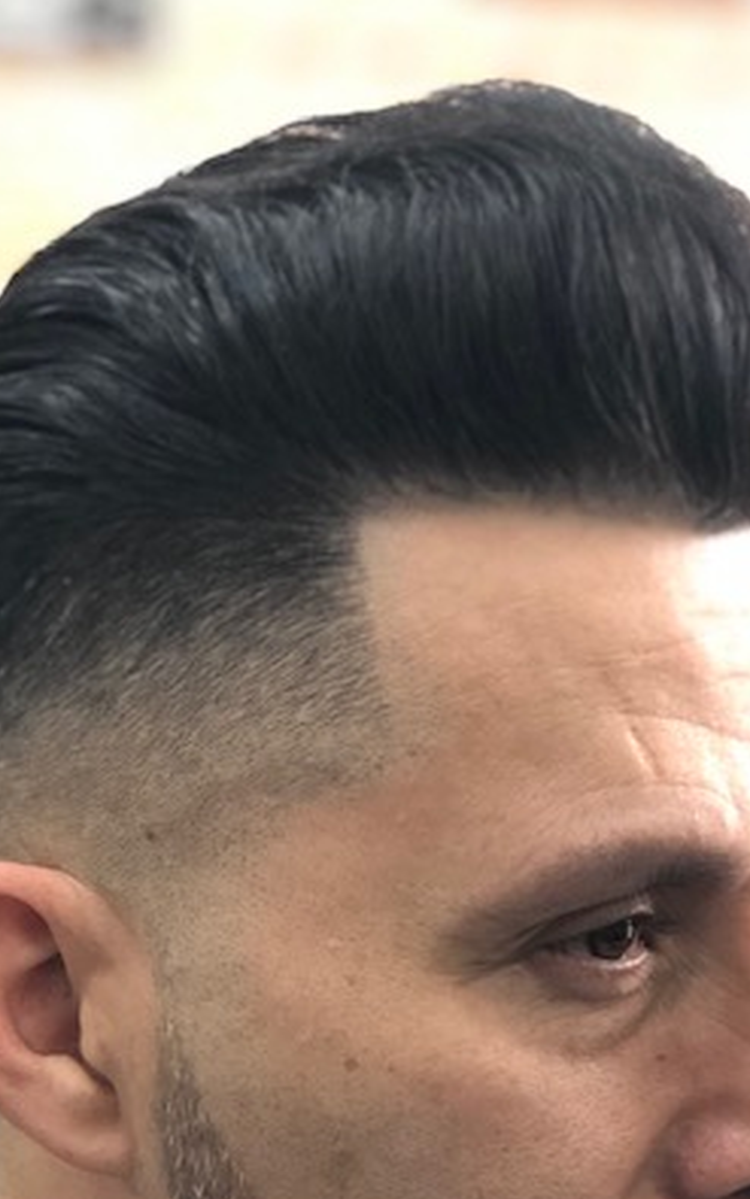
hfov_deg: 13.4
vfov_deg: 21.1
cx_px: 364
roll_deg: -0.5
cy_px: 856
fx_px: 3204
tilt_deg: -11.3
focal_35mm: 98
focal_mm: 6.6
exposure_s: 1/30
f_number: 2.8
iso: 64
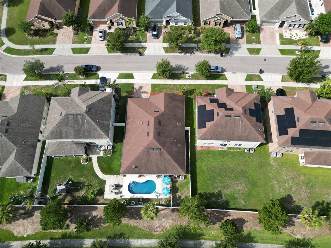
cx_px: 166
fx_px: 229
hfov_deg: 71.6
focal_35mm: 24
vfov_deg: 56.8
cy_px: 124
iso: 150
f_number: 1.7
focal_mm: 6.72
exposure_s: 1/3000
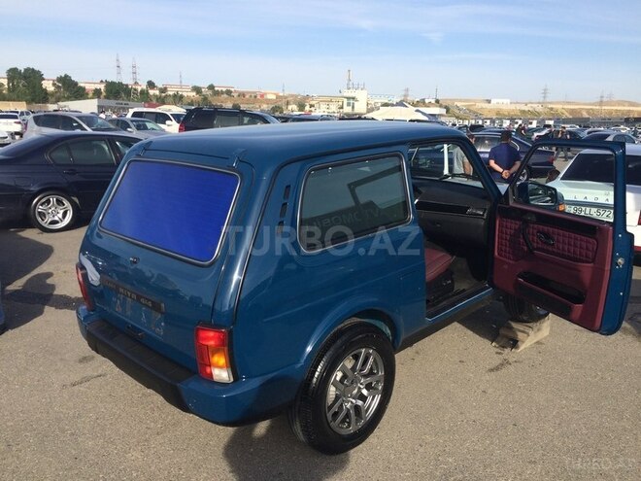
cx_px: 320
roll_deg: -0.9
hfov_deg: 61.7
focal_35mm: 29
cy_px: 240
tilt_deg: -14.4
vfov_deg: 48.2
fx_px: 537
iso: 32
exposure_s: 1/1866
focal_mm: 4.15
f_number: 2.2
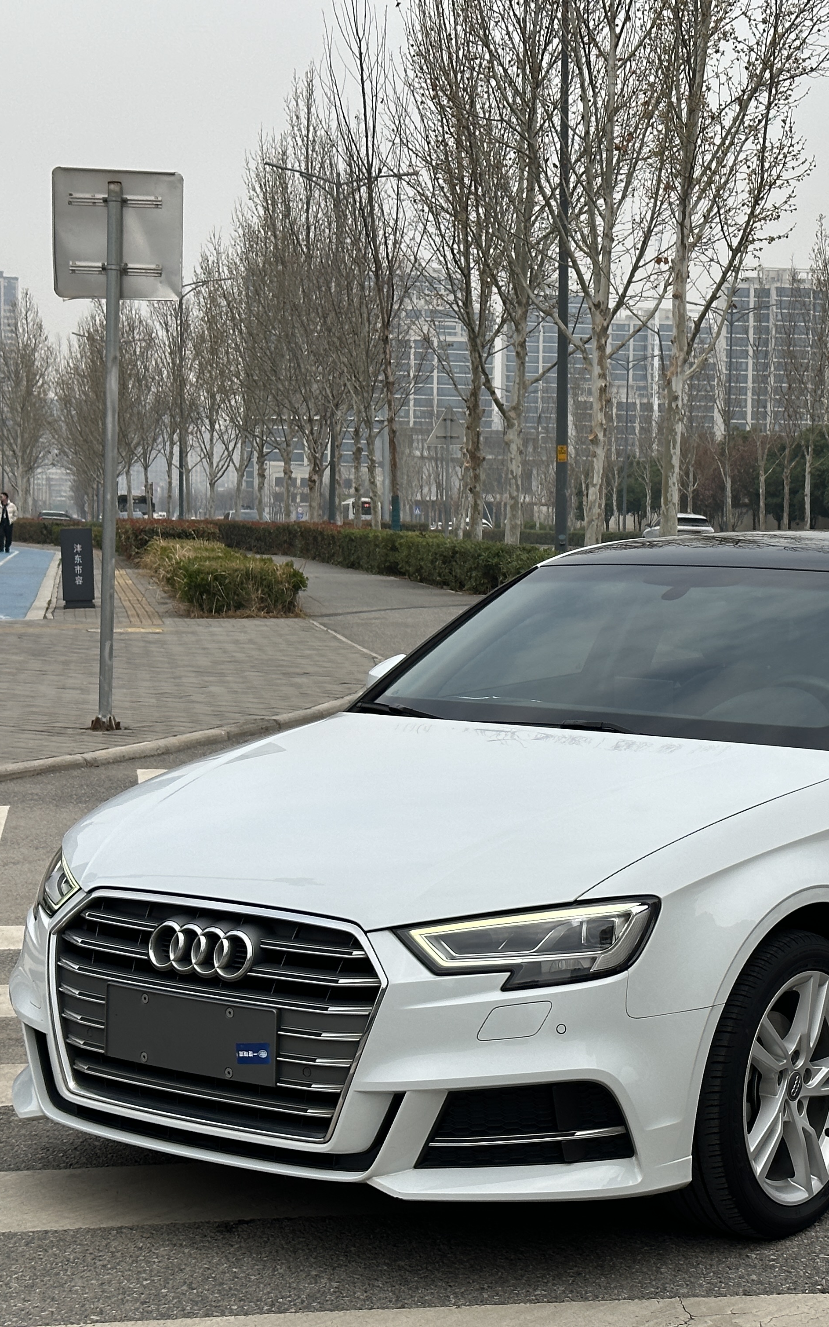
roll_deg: -1.4
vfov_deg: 30.2
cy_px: 662
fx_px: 2458
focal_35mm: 68
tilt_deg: -2.7
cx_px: 621
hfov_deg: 19.0
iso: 64
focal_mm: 6.86
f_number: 1.78
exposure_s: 1/5000
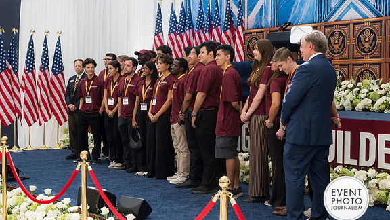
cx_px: 196
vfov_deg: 20.7
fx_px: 600
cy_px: 113
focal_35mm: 58
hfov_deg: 36.0
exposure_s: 1/160
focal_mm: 37
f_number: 4
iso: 100
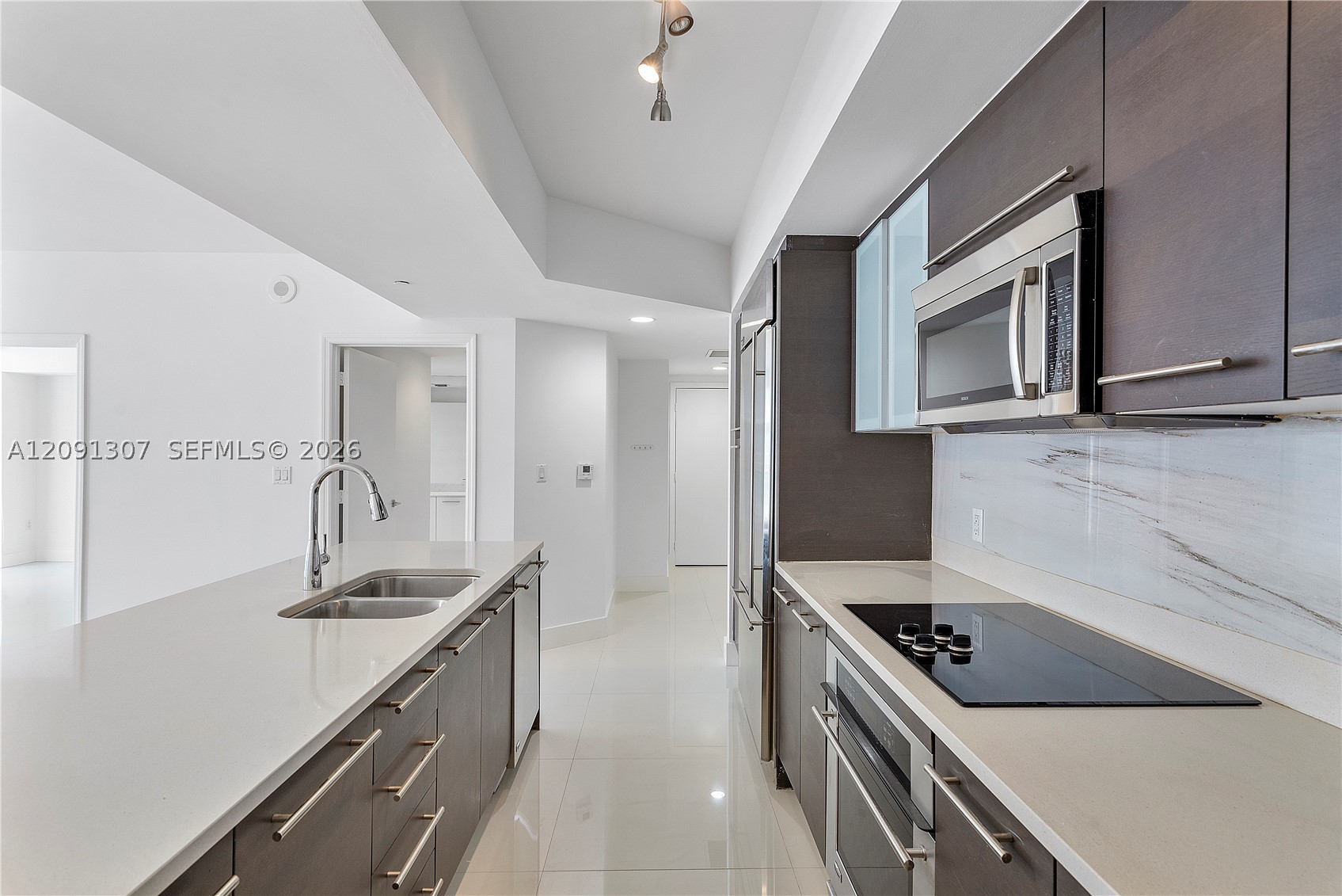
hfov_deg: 90.0
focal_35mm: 18
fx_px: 671
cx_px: 671
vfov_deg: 67.4
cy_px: 448
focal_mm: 18
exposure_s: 1/15
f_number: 8
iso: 640
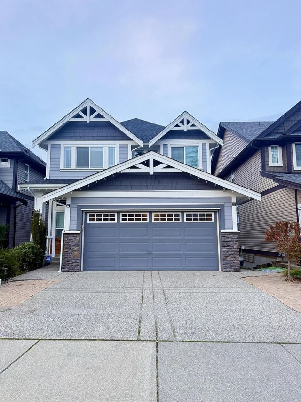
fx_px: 278
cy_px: 201
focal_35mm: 24
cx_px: 150
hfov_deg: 56.8
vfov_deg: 71.6
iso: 200
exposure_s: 1/97
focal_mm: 6.76
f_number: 1.78
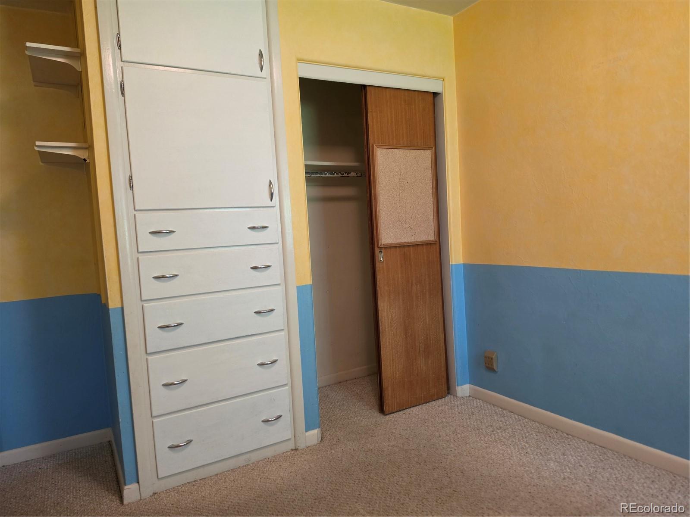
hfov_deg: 73.9
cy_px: 258
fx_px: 458
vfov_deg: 58.9
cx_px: 345
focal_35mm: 23
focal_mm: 6.5
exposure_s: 1/120
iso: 320
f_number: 1.4
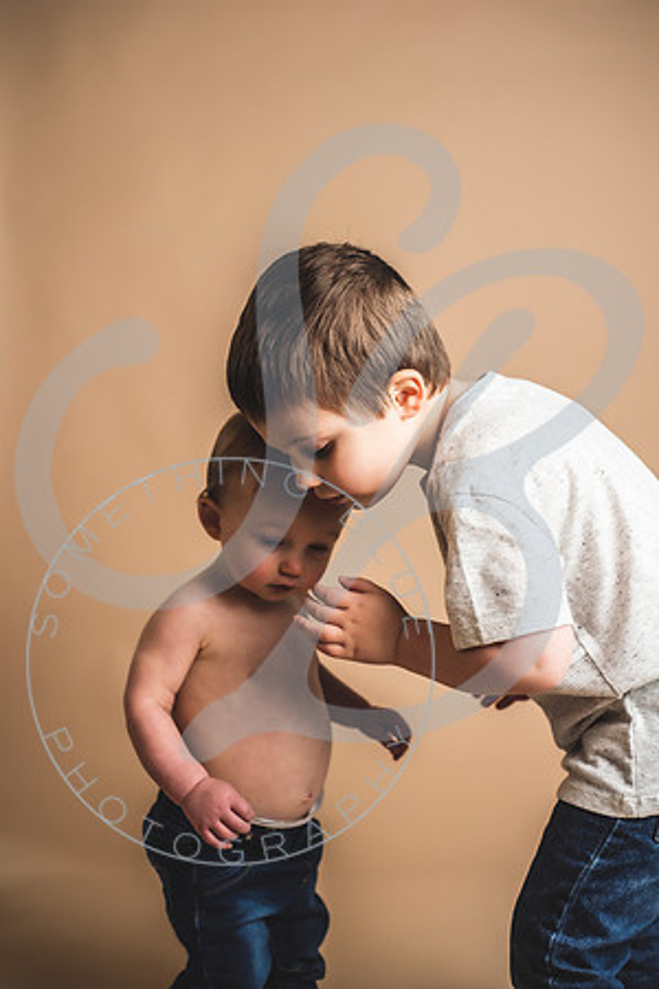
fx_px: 1373
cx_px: 330
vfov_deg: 39.6
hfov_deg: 27.0
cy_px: 494
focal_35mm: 50
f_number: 2.8
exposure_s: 1/125
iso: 200
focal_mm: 50
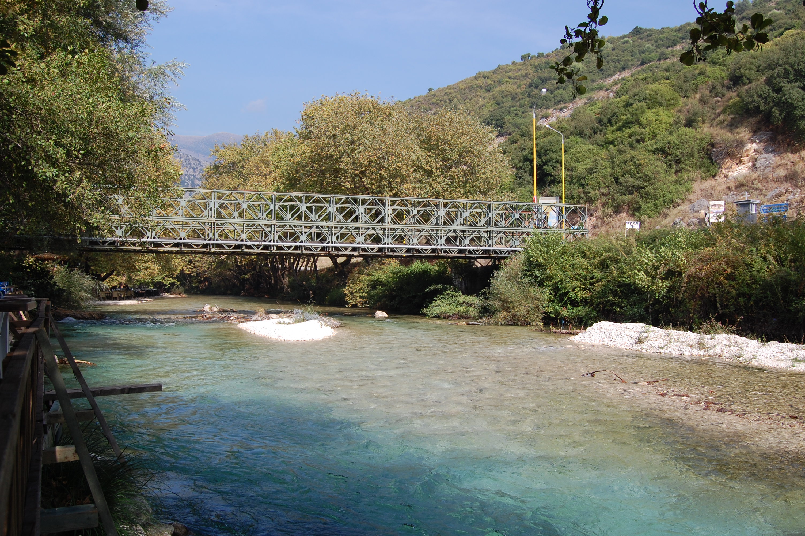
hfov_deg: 55.1
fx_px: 771
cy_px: 268
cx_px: 402
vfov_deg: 38.3
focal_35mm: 34
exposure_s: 1/320
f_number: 9
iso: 200
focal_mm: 23
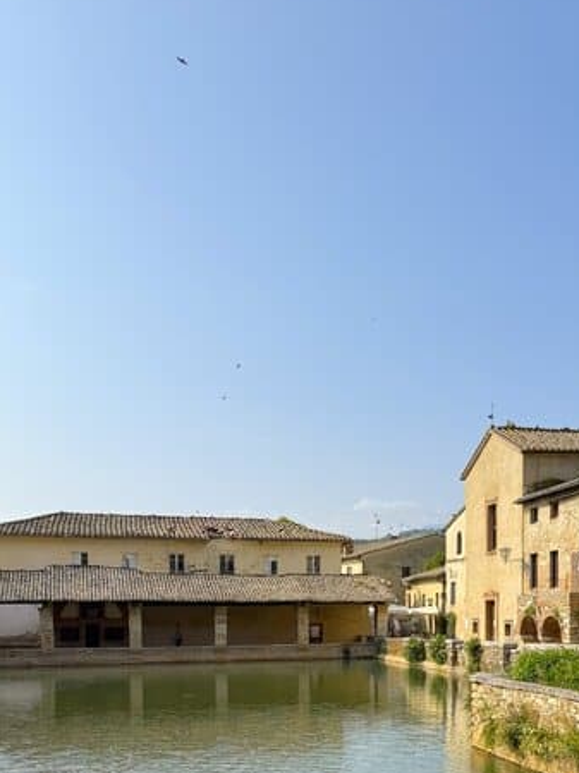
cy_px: 634
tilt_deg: -1.3
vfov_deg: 43.4
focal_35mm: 41
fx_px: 915
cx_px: 354
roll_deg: +0.2
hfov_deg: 35.0
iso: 80
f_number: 1.78
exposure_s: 1/6711
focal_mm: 6.76
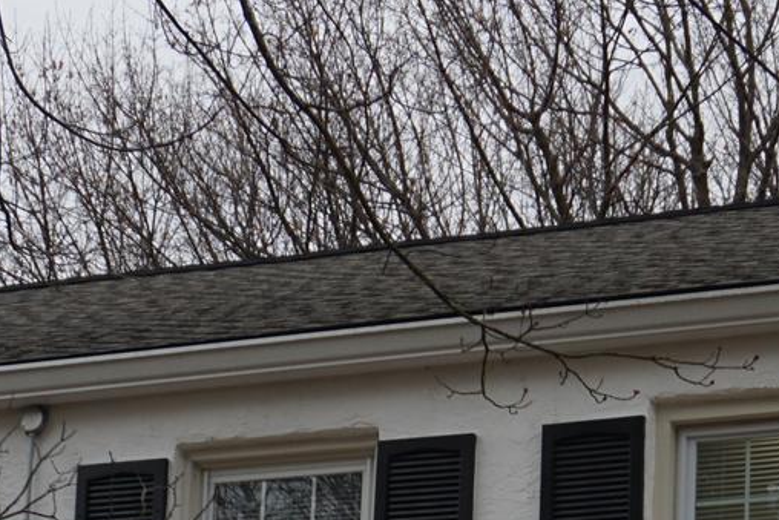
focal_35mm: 145
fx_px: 3138
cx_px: 532
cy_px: 969
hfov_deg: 14.1
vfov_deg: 9.0
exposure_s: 1/160
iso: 160
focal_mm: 24
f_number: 4.5
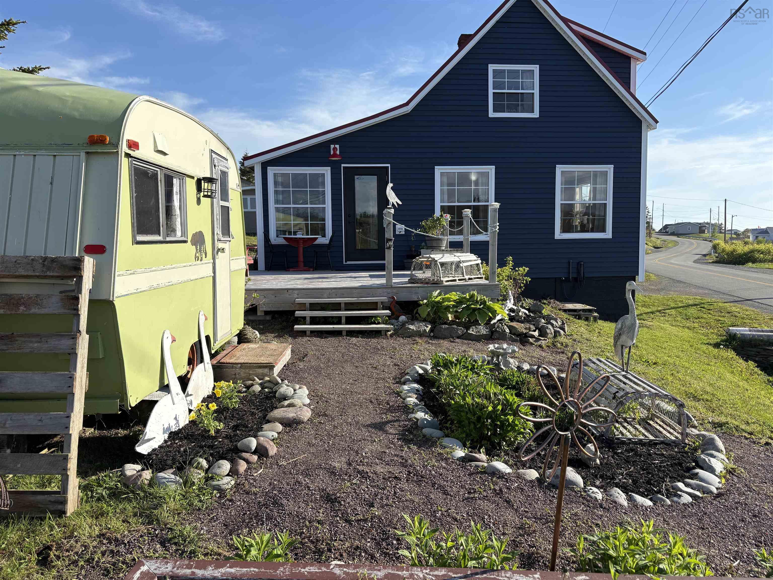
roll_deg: +1.4
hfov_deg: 67.3
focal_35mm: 26
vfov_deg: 53.1
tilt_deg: -4.7
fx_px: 581
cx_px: 386
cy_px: 290
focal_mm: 5.96
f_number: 1.6
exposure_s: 1/2639
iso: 50
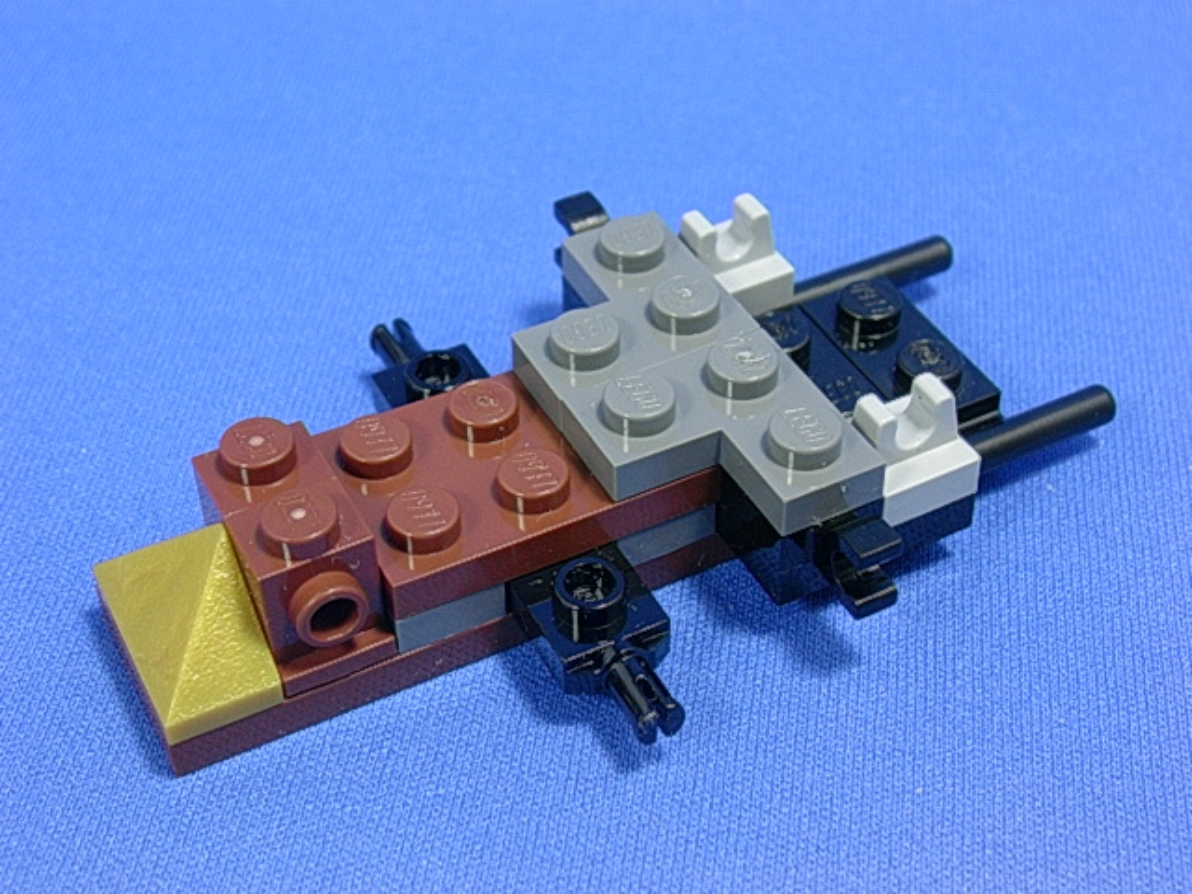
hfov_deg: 32.2
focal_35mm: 60
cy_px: 447
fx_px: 2066
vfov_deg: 24.4
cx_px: 596
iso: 70
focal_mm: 9
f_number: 3.4
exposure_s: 1/14.6
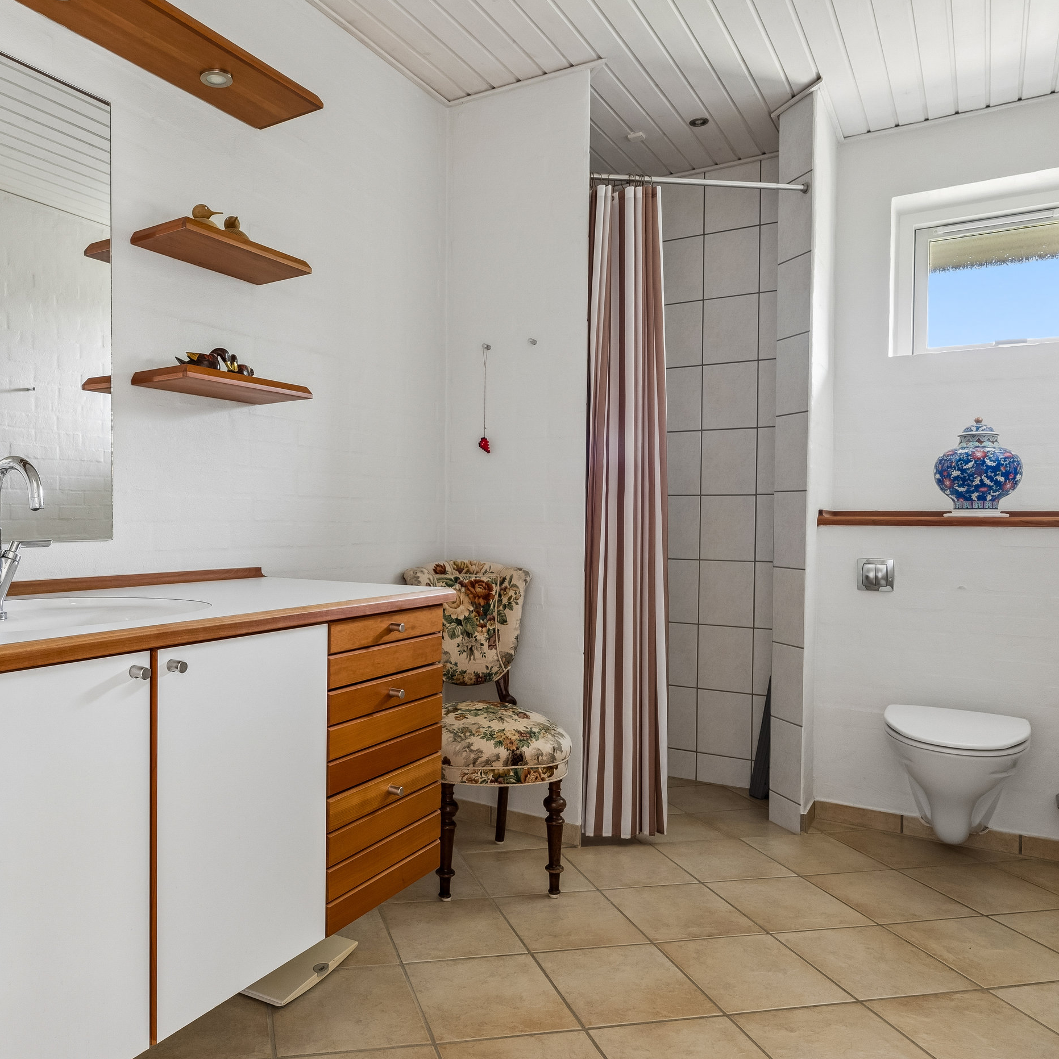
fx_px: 924
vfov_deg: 59.6
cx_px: 369
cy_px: 544
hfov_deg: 58.5
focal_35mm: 27
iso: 400
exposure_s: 1/3.33
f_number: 8
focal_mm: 13
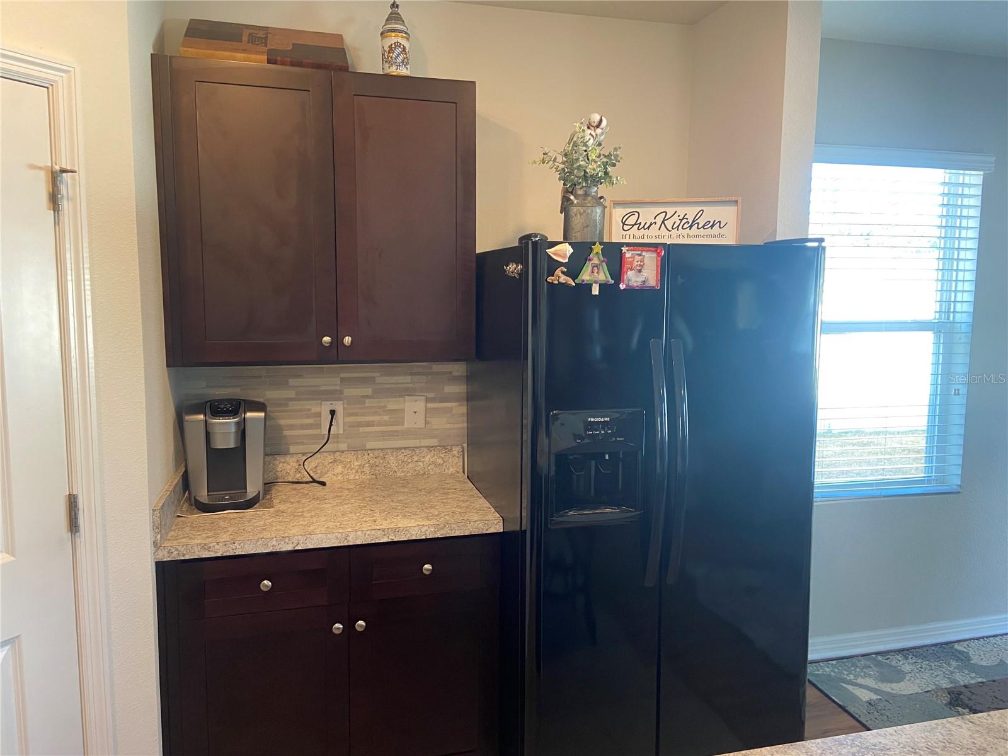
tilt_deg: -6.8
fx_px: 757
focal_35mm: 26
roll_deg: +0.3
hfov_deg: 67.3
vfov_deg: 53.1
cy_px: 378
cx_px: 504
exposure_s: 1/60
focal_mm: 4.25
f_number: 1.8
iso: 125
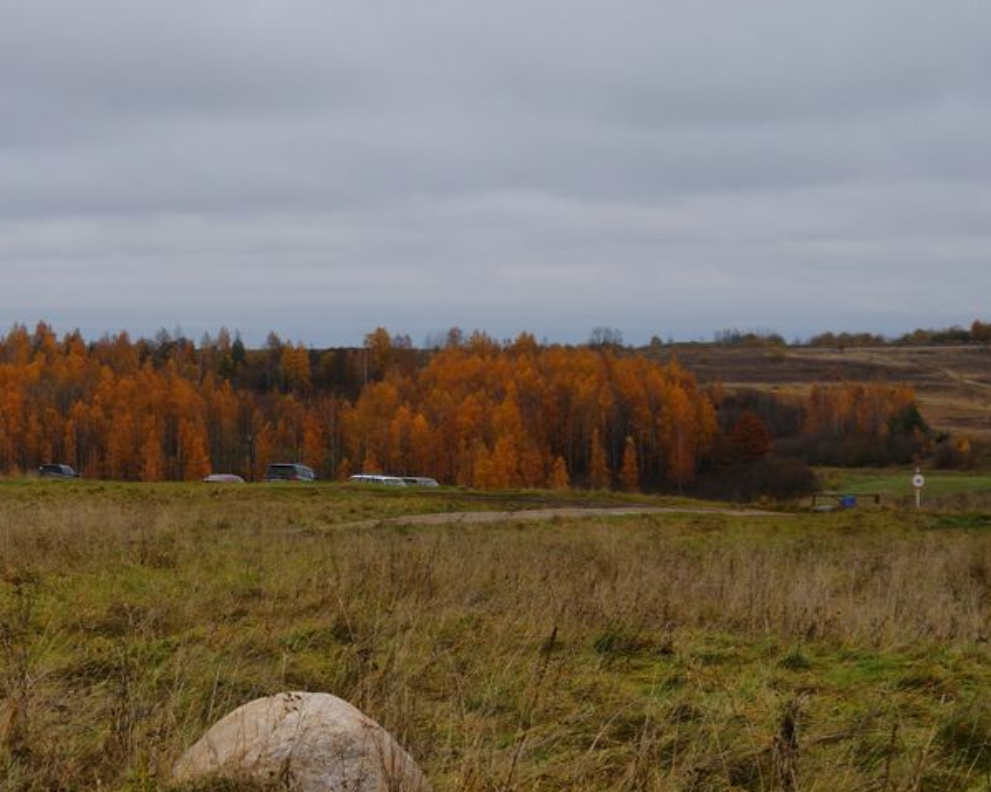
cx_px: 282
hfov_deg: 16.4
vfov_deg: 13.2
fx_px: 3422
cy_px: 375
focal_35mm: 117
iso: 100
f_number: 6.3
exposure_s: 1/100
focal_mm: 55
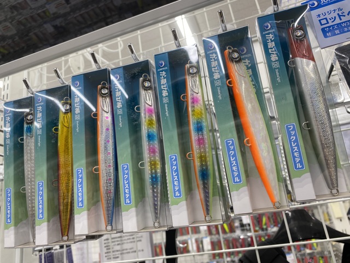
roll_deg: +8.1
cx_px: 175
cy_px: 132
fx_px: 263
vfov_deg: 53.1
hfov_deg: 67.3
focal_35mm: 26
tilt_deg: +17.1
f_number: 1.8
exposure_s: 1/122
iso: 64
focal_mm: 4.25
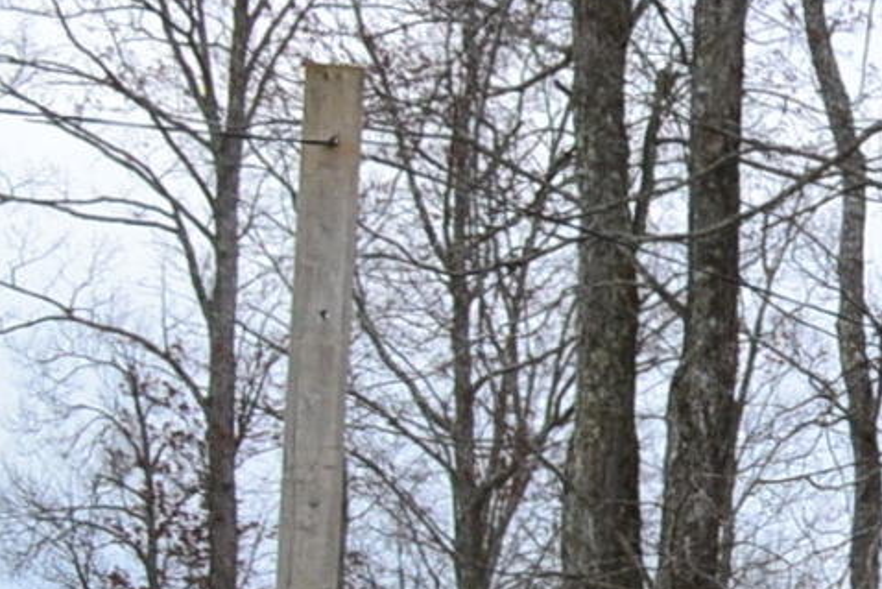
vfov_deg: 6.6
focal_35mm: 207
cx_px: 2589
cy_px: 894
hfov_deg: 8.4
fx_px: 5073
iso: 400
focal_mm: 22
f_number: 11
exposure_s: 1/400
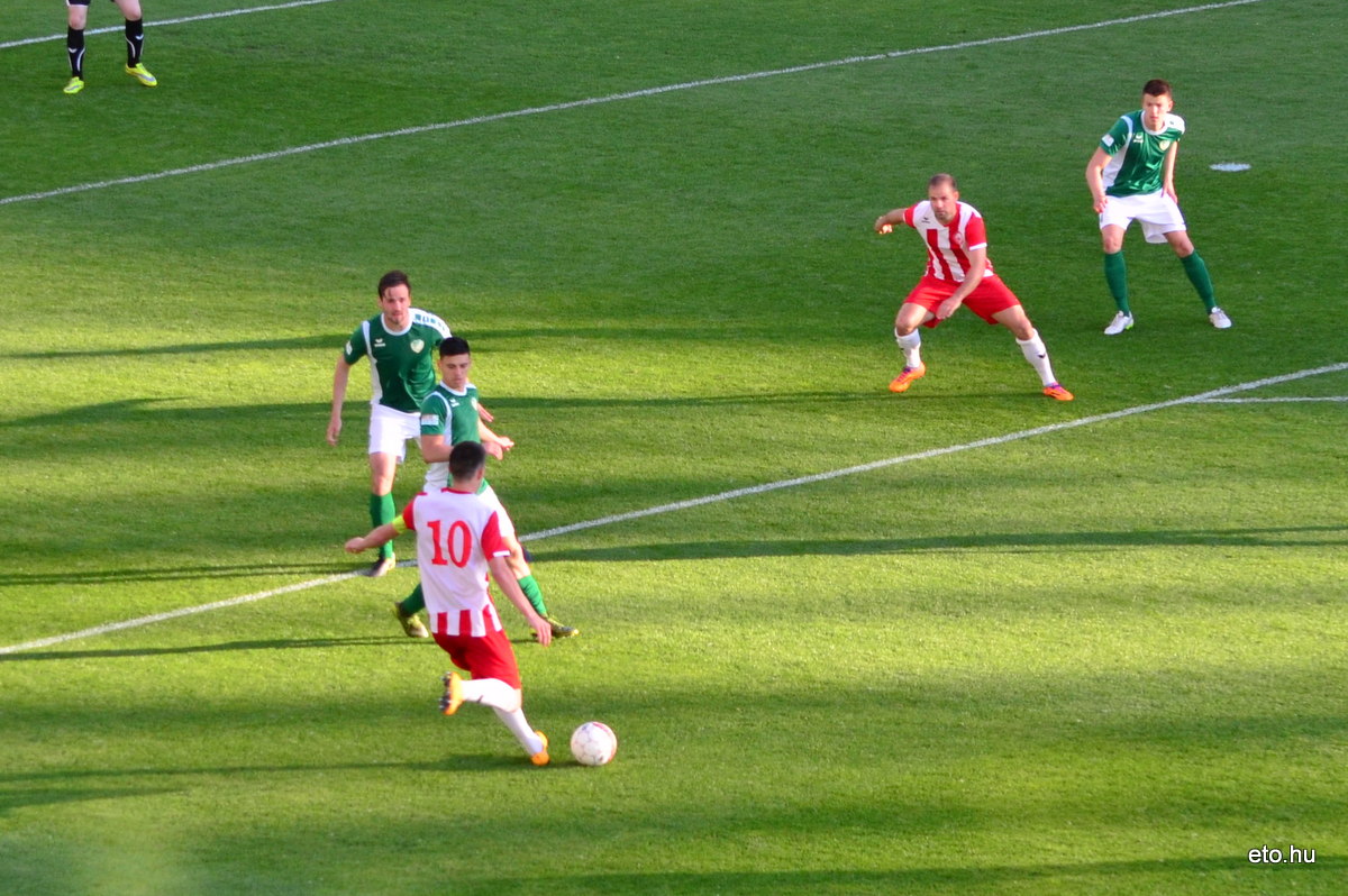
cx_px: 674
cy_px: 448
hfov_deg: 16.1
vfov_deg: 10.7
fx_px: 4770
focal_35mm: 128
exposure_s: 1/400
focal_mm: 85
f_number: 5
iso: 400
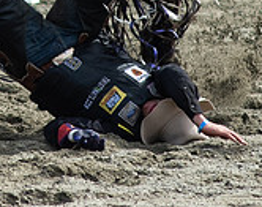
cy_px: -58
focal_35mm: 1965
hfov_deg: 1.0
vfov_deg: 0.8
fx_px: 15157
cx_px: -30
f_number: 4
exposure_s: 1/8000
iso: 1250
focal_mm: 300
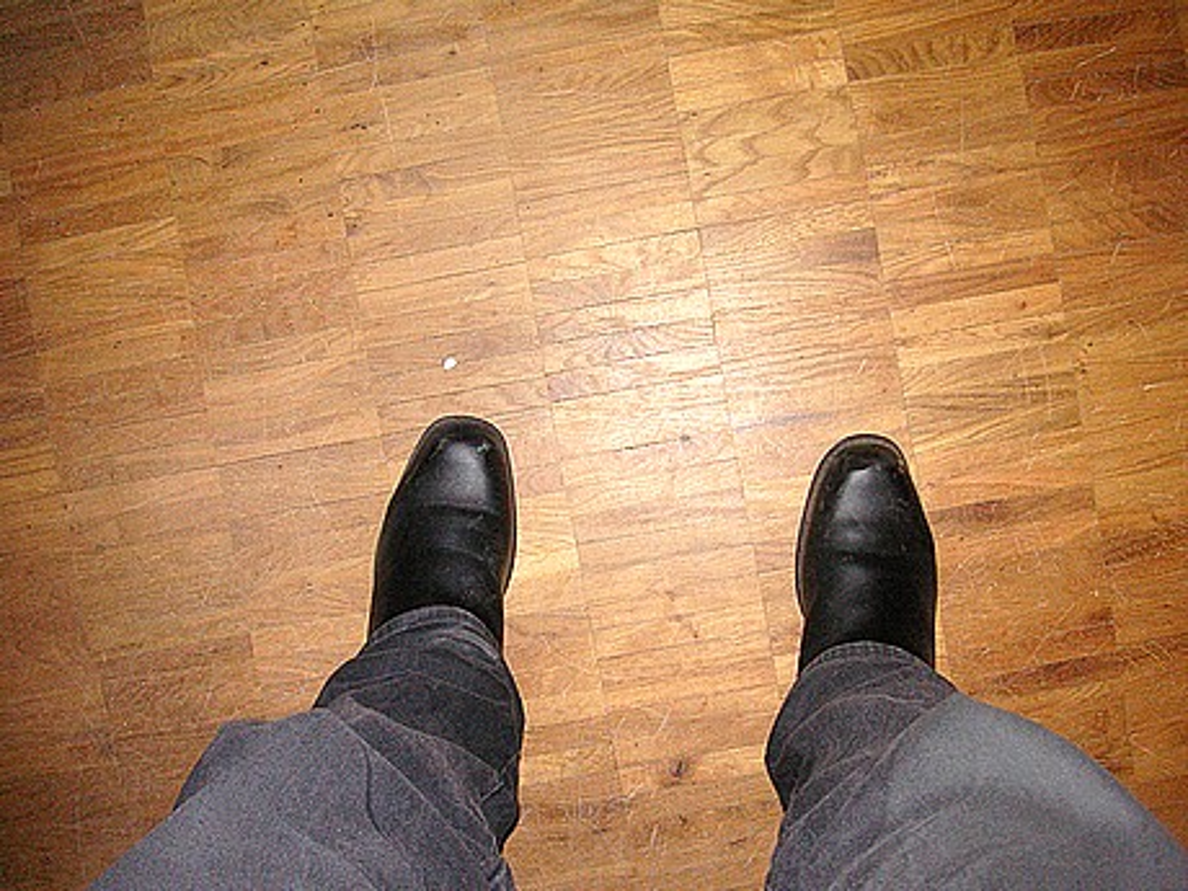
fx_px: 1270
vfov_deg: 38.7
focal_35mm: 37
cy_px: 446
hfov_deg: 50.1
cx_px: 594
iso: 160
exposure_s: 1/45
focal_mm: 6.1
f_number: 2.8
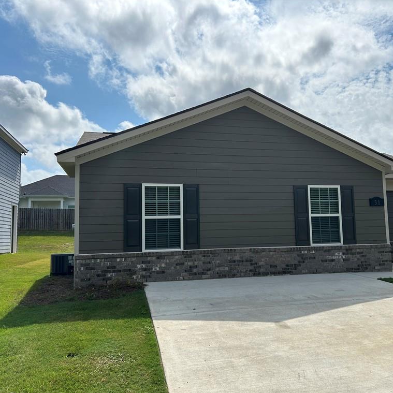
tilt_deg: +7.9
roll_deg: +0.5
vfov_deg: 52.5
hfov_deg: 52.1
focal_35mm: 31
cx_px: 240
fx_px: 398
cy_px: 197
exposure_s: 1/10309
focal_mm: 5.7
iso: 50
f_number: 1.5
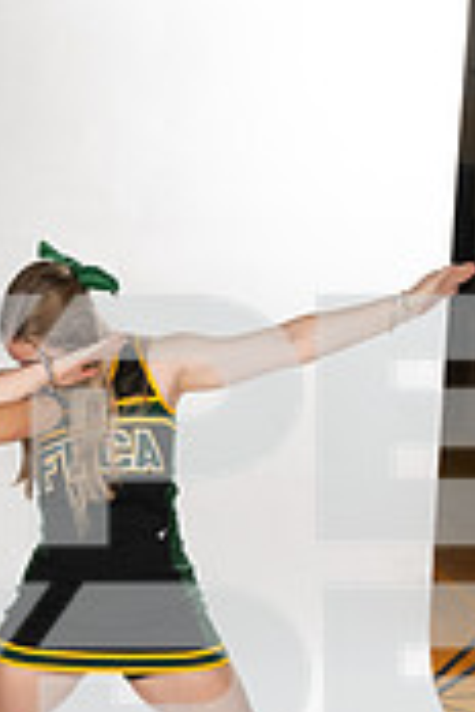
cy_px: 712
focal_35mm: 93
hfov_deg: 14.5
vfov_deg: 21.2
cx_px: -8
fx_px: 1840
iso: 640
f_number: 8
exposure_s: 1/400
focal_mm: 36
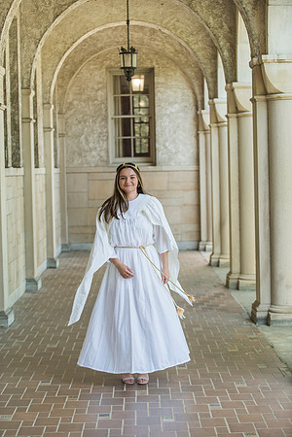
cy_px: 218
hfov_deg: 15.9
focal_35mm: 86
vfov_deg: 23.6
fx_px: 1046
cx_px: 146
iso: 320
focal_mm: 86
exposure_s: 1/320
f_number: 3.5
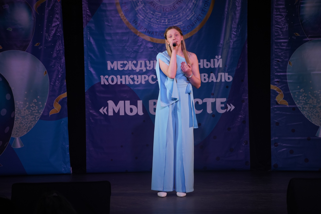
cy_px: 107
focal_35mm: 158
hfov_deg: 13.0
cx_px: 160
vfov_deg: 8.7
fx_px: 1409
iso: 1600
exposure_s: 1/250
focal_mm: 158
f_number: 5.6
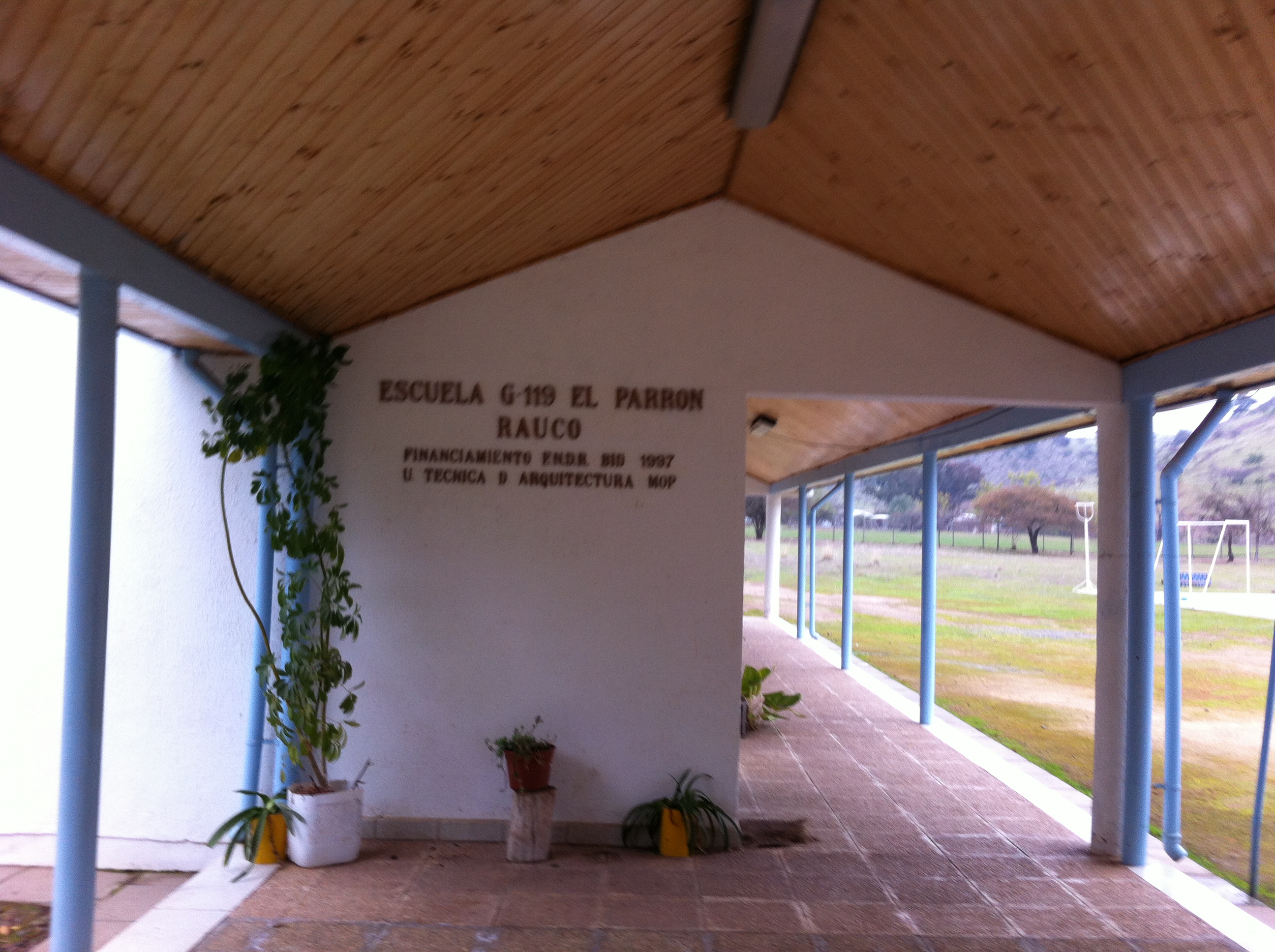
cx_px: 638
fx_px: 1287
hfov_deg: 52.7
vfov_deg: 40.6
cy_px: 476
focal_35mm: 35
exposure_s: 1/60
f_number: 2.8
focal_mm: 3.85
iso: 100
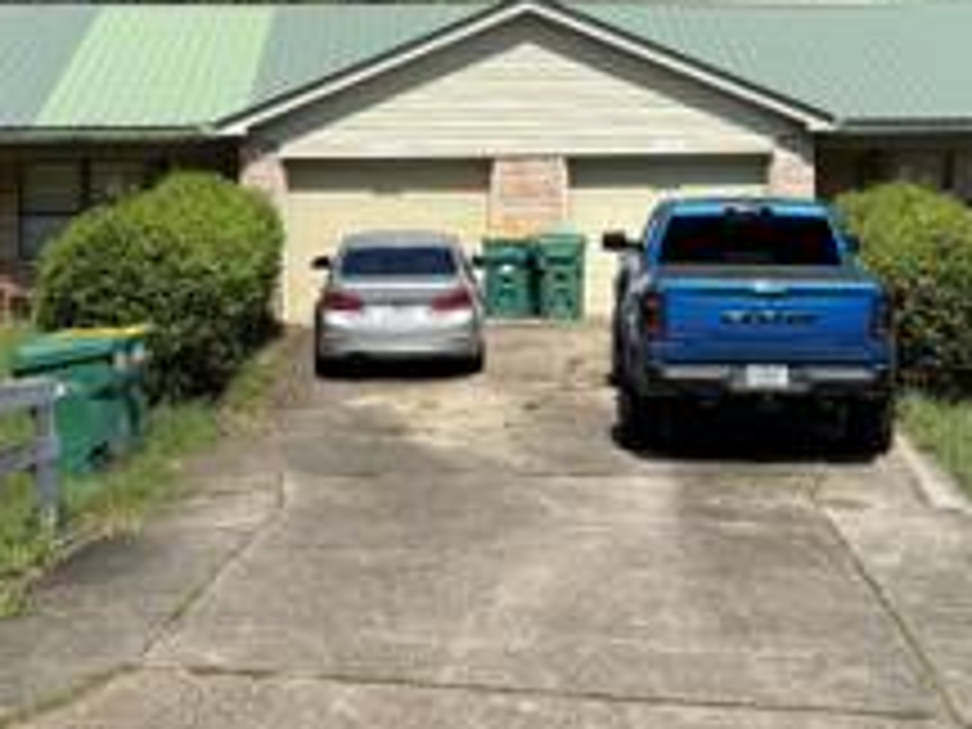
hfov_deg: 27.3
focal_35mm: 71
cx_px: 576
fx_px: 1994
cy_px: 182
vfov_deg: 20.6
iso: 80
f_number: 1.78
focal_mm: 6.76
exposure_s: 1/4167
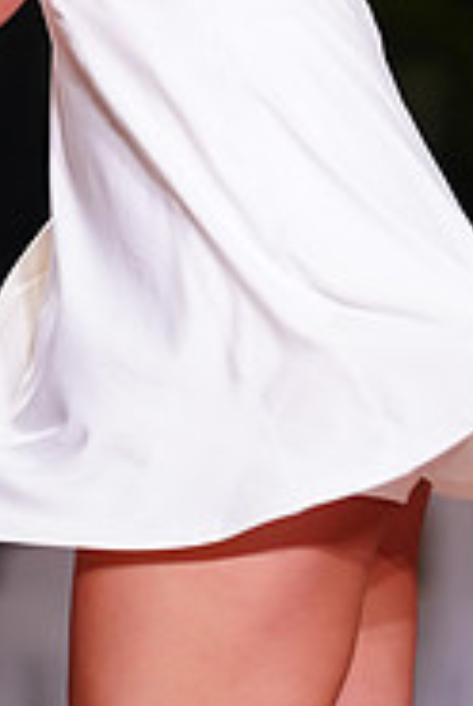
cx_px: -44
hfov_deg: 2.5
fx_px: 10936
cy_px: -149
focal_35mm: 557
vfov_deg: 3.7
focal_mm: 178
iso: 1250
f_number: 2.8
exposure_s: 1/400
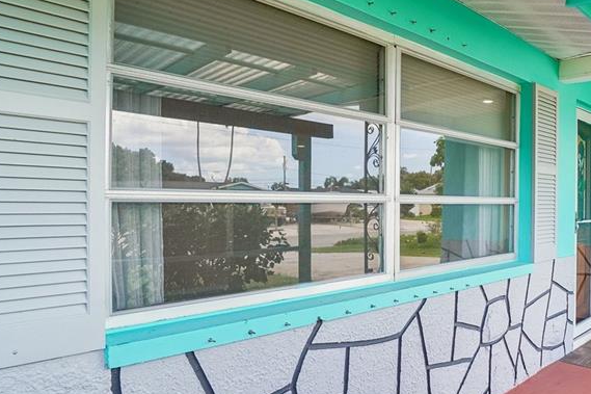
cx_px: 417
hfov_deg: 64.7
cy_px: 212
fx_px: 443
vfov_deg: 47.9
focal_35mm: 27
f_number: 8
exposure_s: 1/30
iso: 100
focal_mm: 10
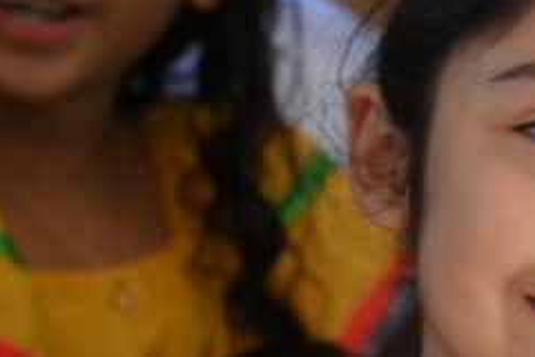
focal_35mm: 192
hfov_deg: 10.0
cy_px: 310
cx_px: 1030
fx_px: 2853
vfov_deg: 7.1
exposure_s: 1/200
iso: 400
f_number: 4
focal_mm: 45
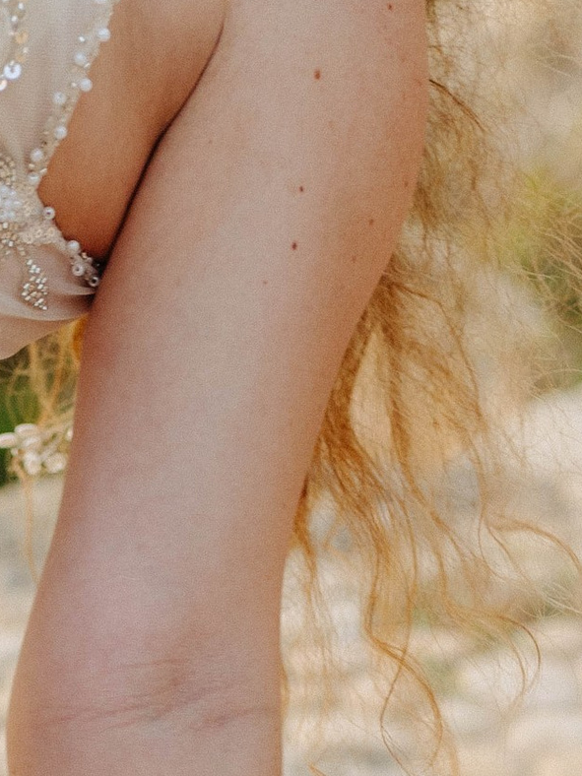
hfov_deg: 9.0
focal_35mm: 164
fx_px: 3676
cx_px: 97
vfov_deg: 11.3
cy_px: 1343
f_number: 2.8
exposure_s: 1/200
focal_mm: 35
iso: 160
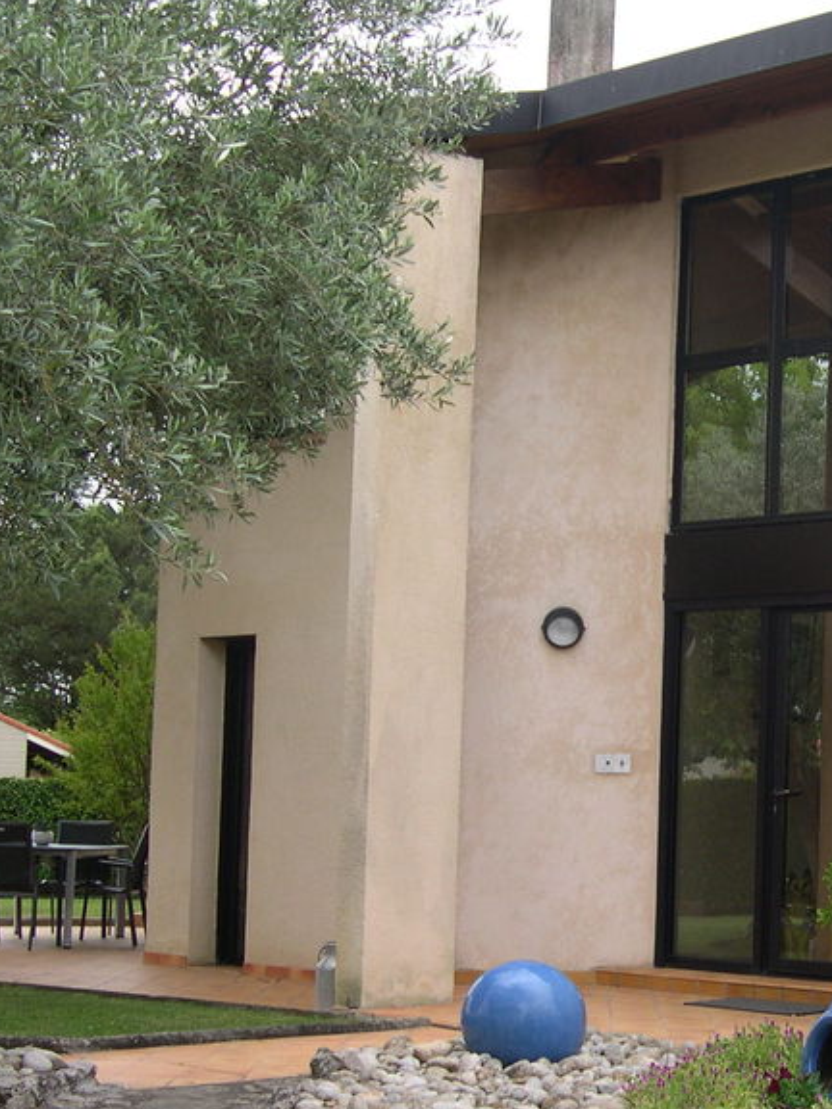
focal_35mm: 66
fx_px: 2115
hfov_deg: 21.8
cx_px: 738
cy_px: 645
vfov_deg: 29.3
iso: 100
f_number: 2.8
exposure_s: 1/253
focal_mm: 8
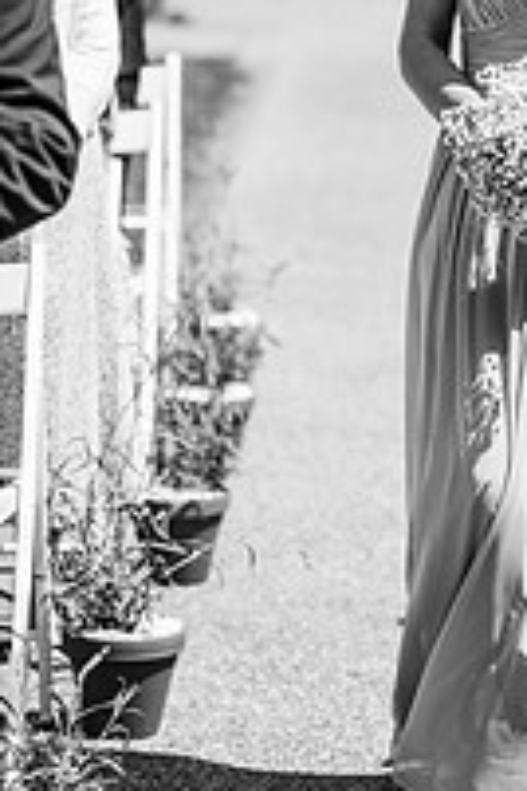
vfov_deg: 10.8
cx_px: 525
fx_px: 4172
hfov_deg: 7.2
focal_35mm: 190
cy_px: 181
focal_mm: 85
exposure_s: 1/4000
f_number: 2.2
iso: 100
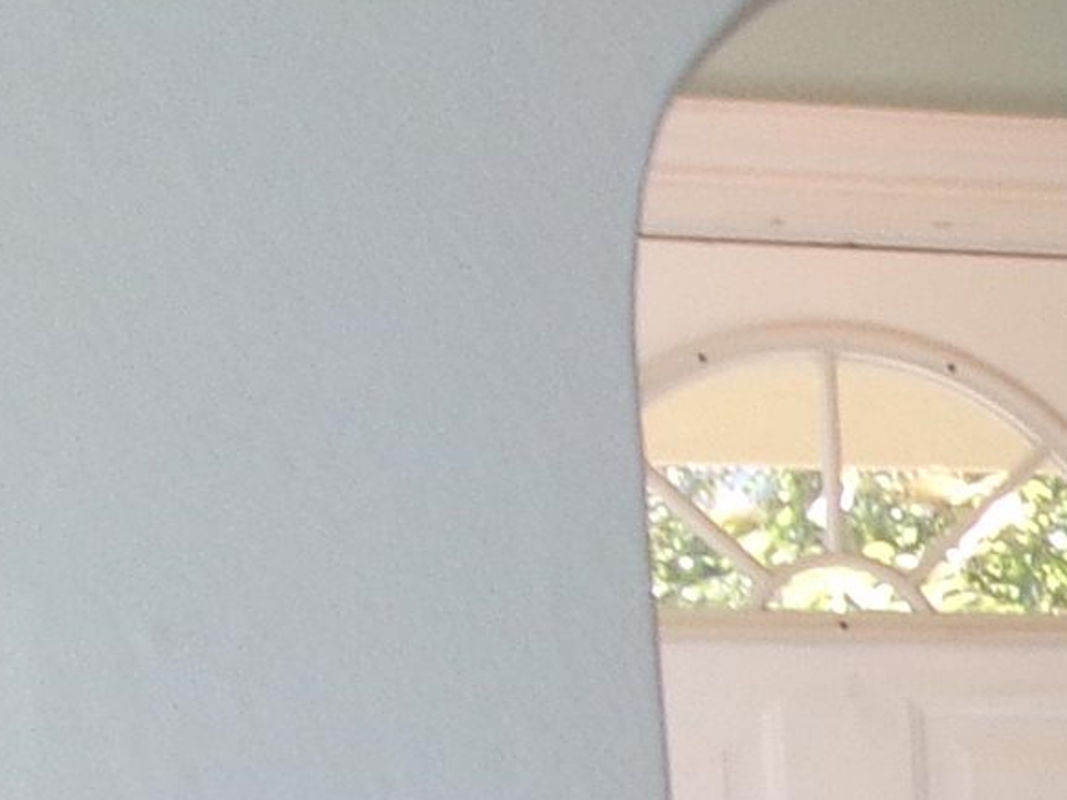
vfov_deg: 9.6
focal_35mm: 148
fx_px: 4563
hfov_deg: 11.0
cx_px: 2676
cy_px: 1330
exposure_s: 1/40
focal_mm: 5.1
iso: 100
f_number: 3.9
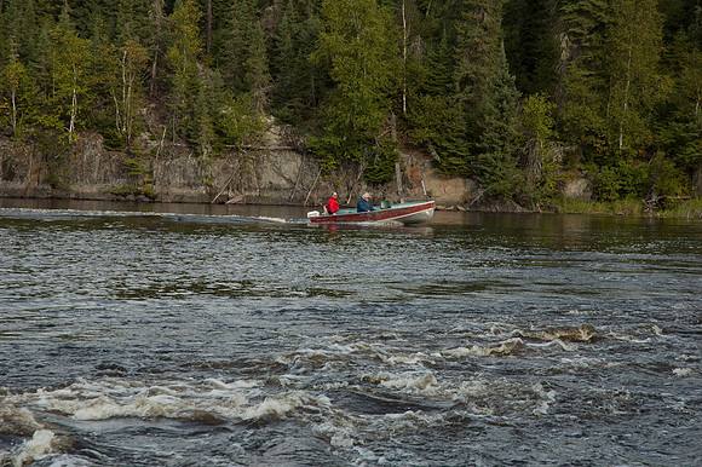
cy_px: 234
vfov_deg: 13.0
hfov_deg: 19.5
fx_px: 2046
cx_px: 351
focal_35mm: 105
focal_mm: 70
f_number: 7.1
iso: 200
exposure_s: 1/200
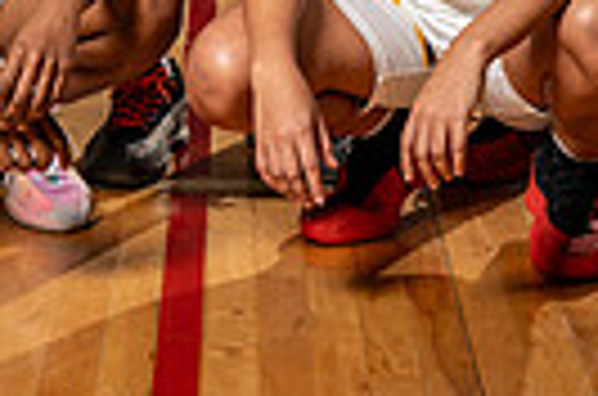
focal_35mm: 163
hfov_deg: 12.6
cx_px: 198
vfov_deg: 7.8
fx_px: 2701
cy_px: -518
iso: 125
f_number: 5.6
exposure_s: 1/250
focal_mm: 48
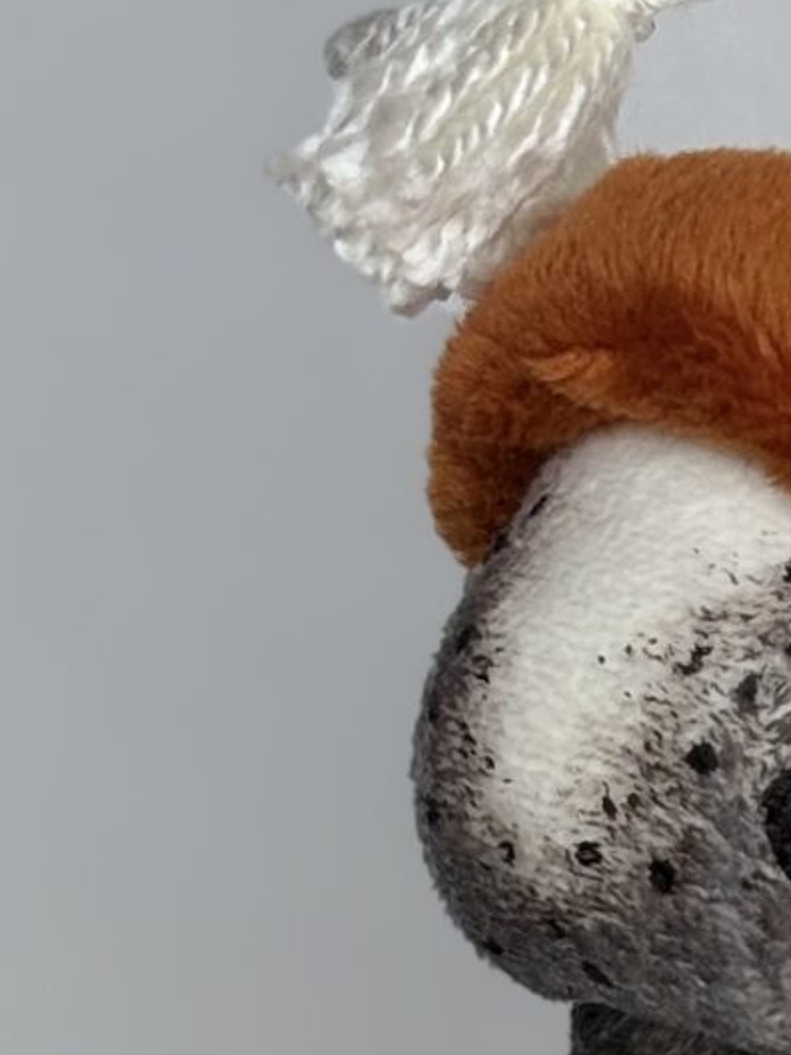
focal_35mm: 252
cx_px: 1300
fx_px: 7678
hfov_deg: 5.8
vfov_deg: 7.8
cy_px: 1139
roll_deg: -1.2
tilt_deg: -15.1
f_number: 1.6
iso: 32
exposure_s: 1/288
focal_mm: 5.96
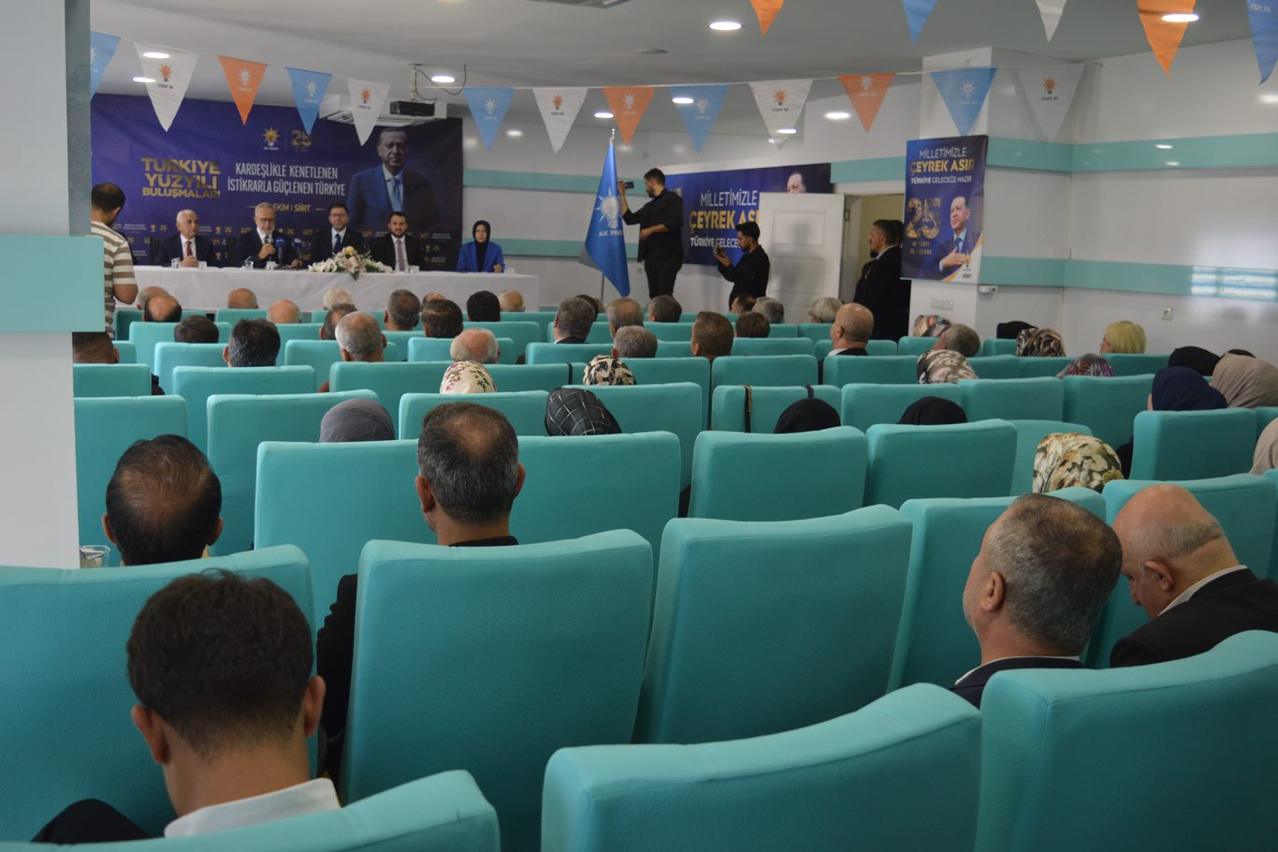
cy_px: 426
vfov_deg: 38.3
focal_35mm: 34
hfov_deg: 55.1
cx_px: 639
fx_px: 1224
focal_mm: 23
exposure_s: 1/50
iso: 400
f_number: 3.8
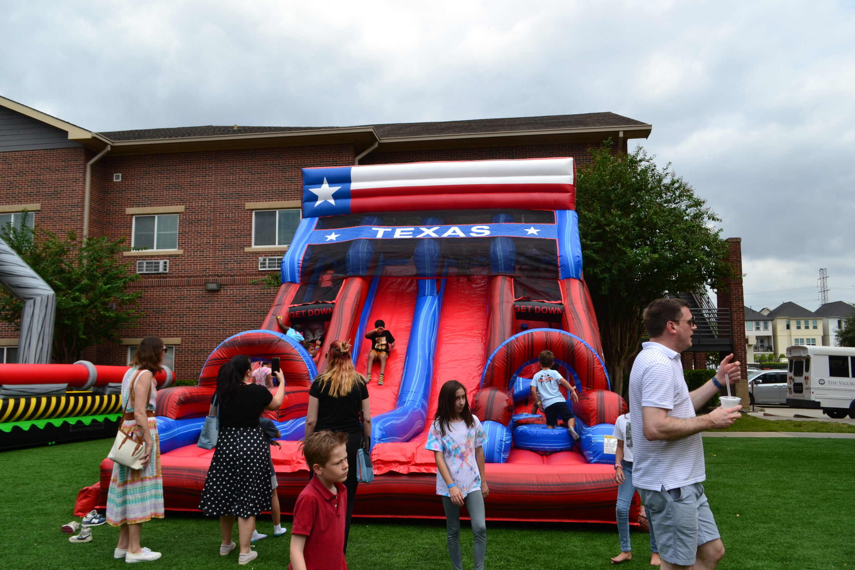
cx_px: 428
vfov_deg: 47.9
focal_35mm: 27
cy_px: 285
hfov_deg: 67.4
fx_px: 641
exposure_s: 1/500
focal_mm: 18
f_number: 11
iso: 400
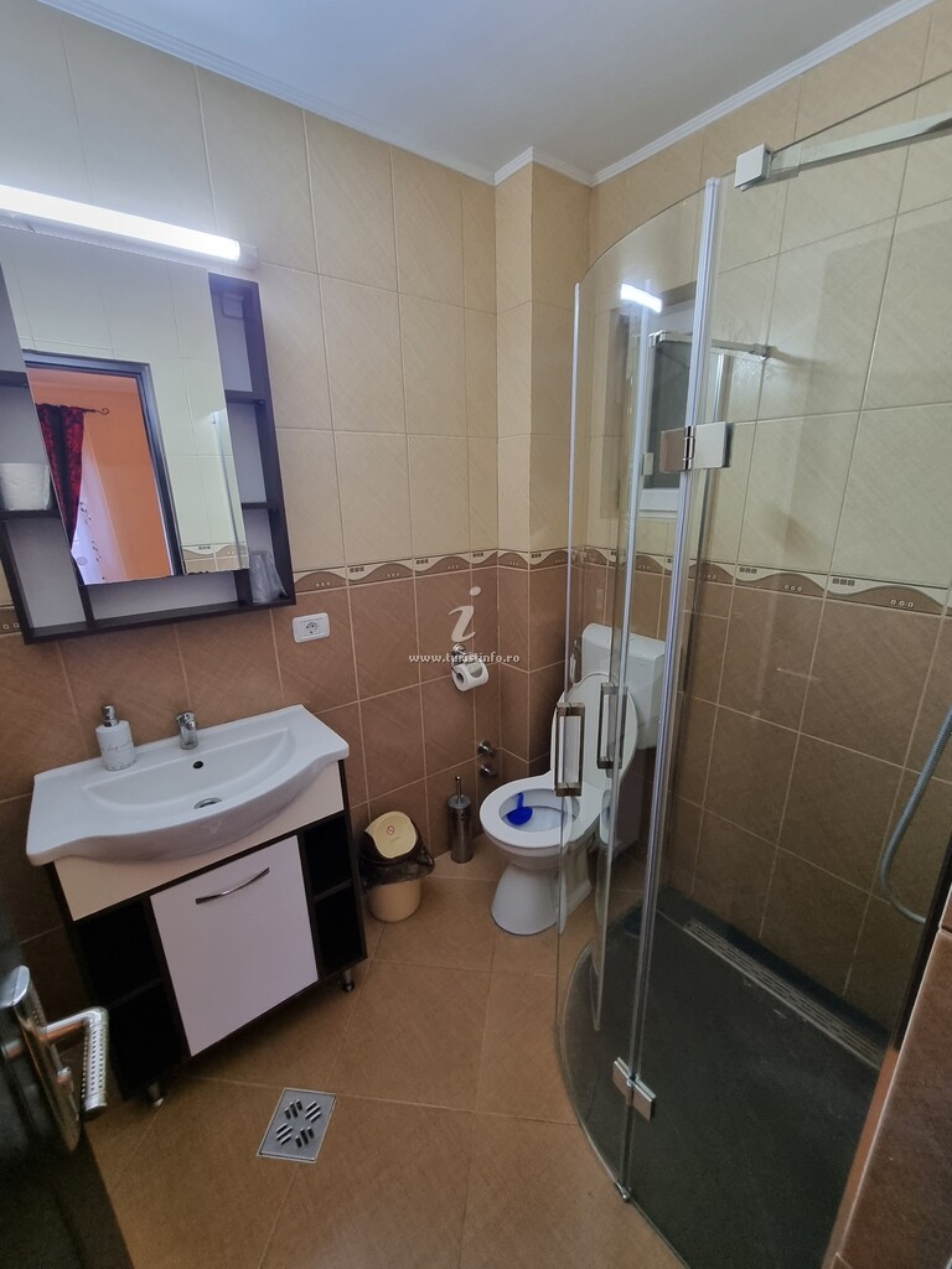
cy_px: 634
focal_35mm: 13
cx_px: 476
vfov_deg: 106.2
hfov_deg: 89.9
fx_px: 477
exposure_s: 1/33
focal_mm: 2.2
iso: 320
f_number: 2.2
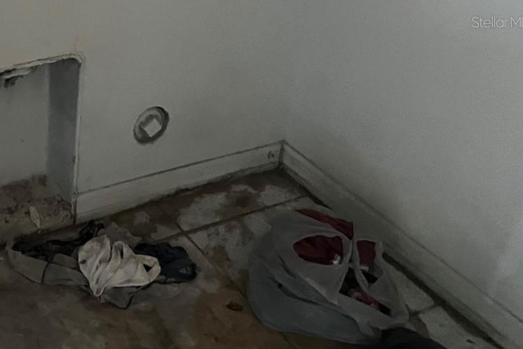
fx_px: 842
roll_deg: +0.7
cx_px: -23
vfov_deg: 22.7
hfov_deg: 31.4
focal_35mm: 58
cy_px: 22
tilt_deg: -25.9
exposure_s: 1/30
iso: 800
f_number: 1.6
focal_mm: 5.1
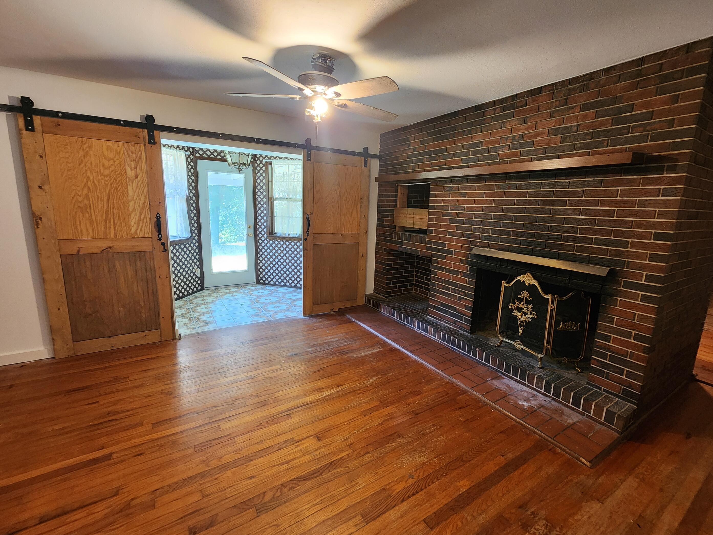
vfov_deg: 85.6
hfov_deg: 102.1
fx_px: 288
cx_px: 359
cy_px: 259
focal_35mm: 14
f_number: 2.2
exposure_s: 1/30
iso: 400
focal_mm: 2.2
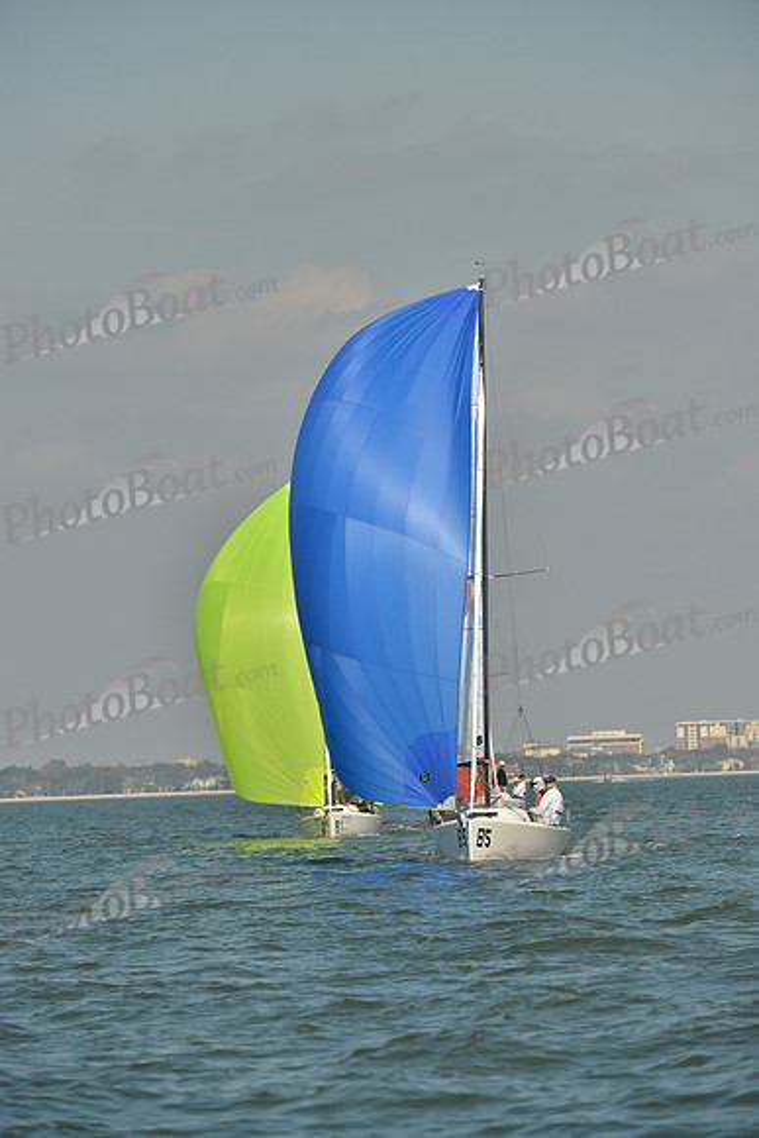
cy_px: 569
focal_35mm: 280
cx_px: 380
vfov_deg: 7.4
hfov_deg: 4.9
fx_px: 8849
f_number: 9
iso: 280
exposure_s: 1/1250
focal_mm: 280
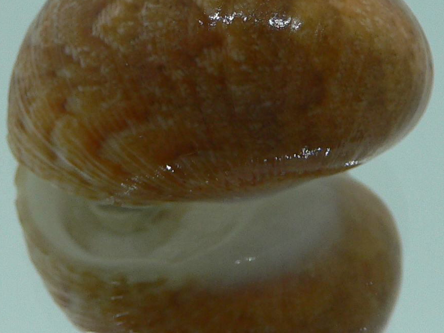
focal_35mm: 81
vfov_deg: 18.1
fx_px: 1039
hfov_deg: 24.1
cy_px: 94
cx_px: 223
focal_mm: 4.6
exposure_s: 1/60
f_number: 2.8
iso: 100
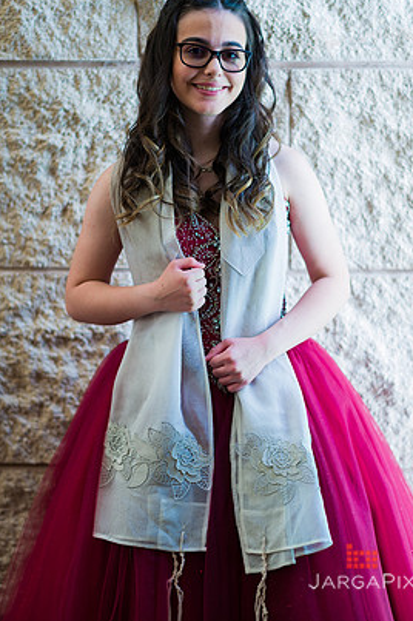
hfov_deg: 14.4
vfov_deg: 21.5
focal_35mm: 95
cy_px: 276
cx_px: 224
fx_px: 1637
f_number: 2
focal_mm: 85
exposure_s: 1/125
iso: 200
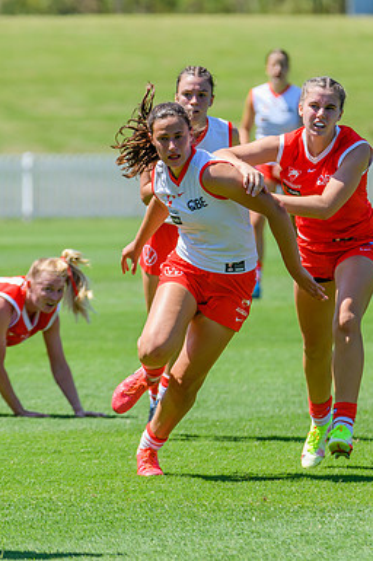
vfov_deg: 3.6
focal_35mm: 577
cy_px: 264
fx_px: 8983
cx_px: 195
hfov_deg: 2.4
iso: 800
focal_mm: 350
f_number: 6.3
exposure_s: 1/2000
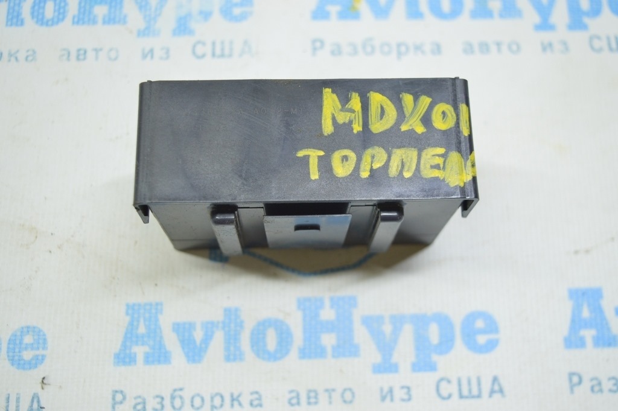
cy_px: 206
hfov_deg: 42.4
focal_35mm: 46
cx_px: 309
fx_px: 798
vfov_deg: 28.9
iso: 400
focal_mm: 31
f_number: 4.2
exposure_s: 1/40
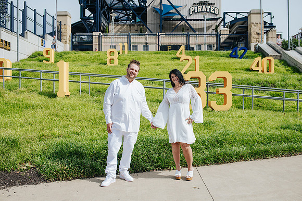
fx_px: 313
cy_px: 107
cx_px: 154
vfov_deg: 35.6
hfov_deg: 51.5
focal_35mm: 37
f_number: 3.5
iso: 100
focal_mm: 35
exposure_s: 1/1250
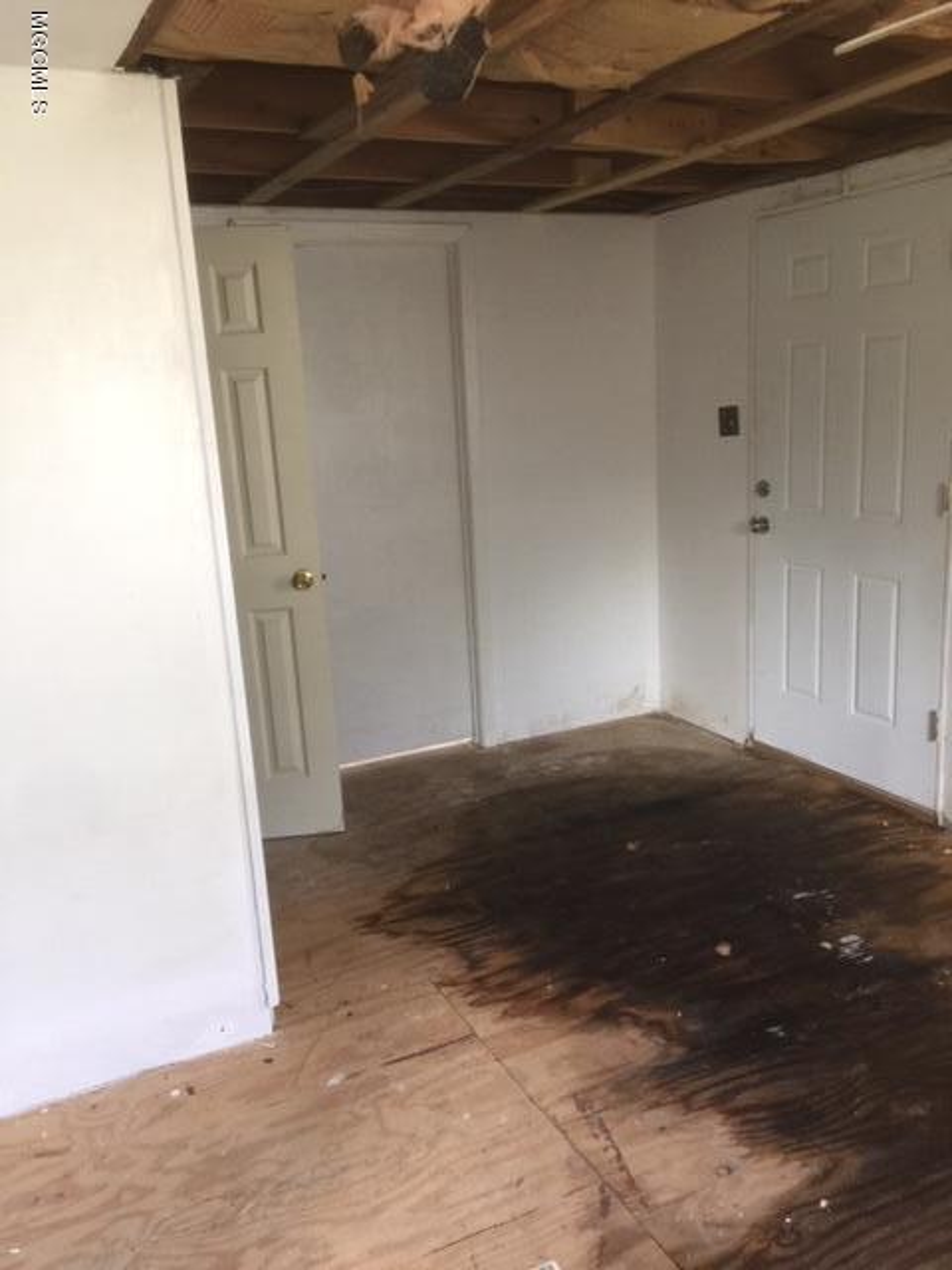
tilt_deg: -10.0
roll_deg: +3.0
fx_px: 1063
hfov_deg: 48.2
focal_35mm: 29
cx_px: 476
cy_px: 635
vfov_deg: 61.7
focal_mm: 4.15
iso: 50
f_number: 2.2
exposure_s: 1/15
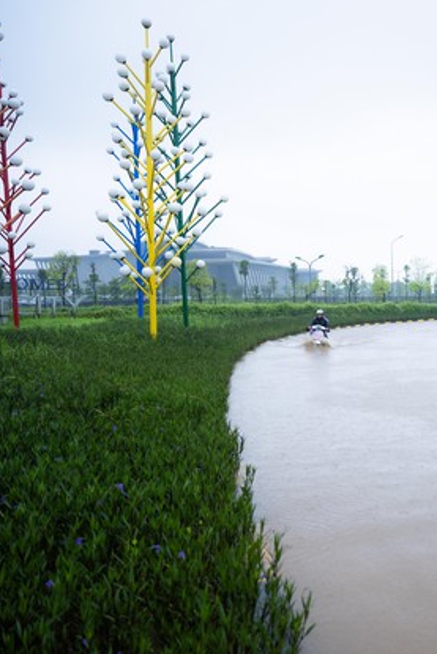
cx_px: 409
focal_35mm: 37
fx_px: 673
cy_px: 329
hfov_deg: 33.7
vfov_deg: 51.9
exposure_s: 1/320
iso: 400
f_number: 2.8
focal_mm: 24
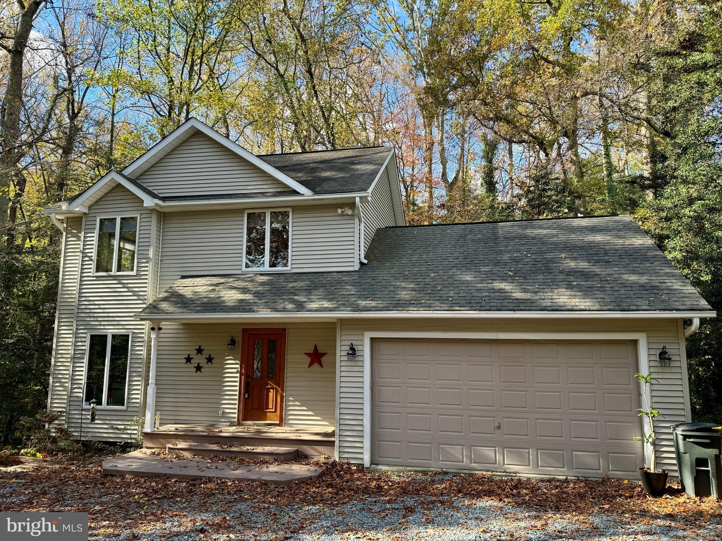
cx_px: 361
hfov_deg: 71.6
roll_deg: -0.6
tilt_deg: +7.5
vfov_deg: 56.8
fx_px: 501
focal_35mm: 24
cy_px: 270
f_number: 1.78
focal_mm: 6.76
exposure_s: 1/522
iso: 80
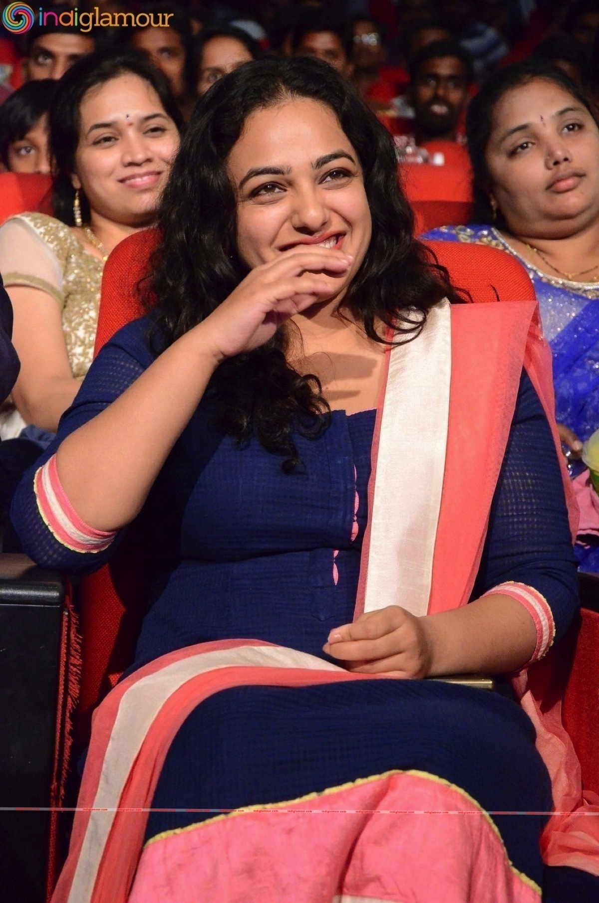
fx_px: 2632
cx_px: 300
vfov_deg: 19.5
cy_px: 452
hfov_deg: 13.0
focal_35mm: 105
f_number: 5.6
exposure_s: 1/125
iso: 8000
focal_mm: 70
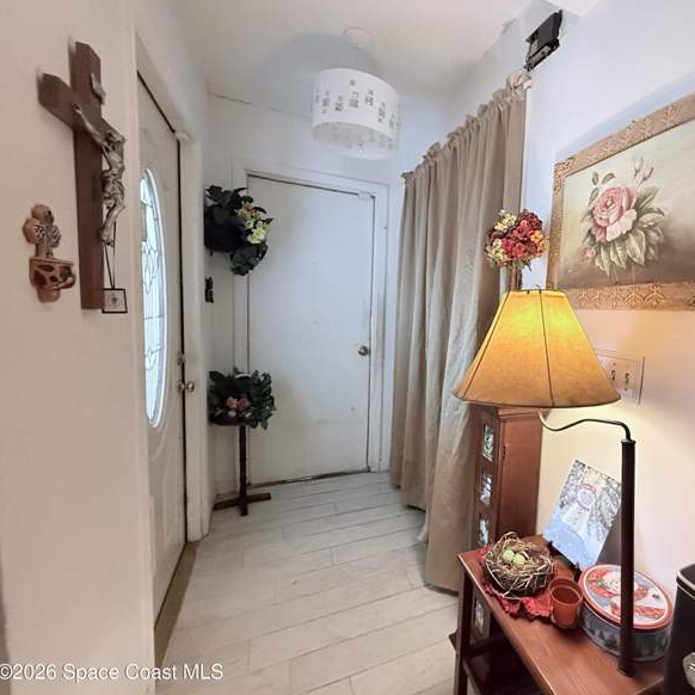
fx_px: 386
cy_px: 346
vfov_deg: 84.0
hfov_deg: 80.7
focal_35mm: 17
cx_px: 473
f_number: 2.2
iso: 640
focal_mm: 2.22
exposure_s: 1/60
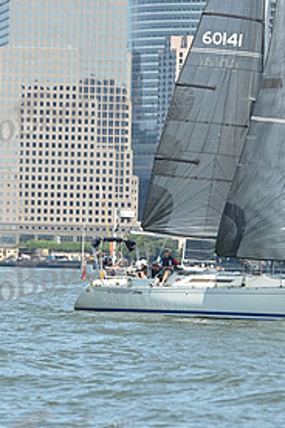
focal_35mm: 420
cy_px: 183
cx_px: 216
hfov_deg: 3.3
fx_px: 4987
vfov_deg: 4.9
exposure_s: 1/1600
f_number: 5.6
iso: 320
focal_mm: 200
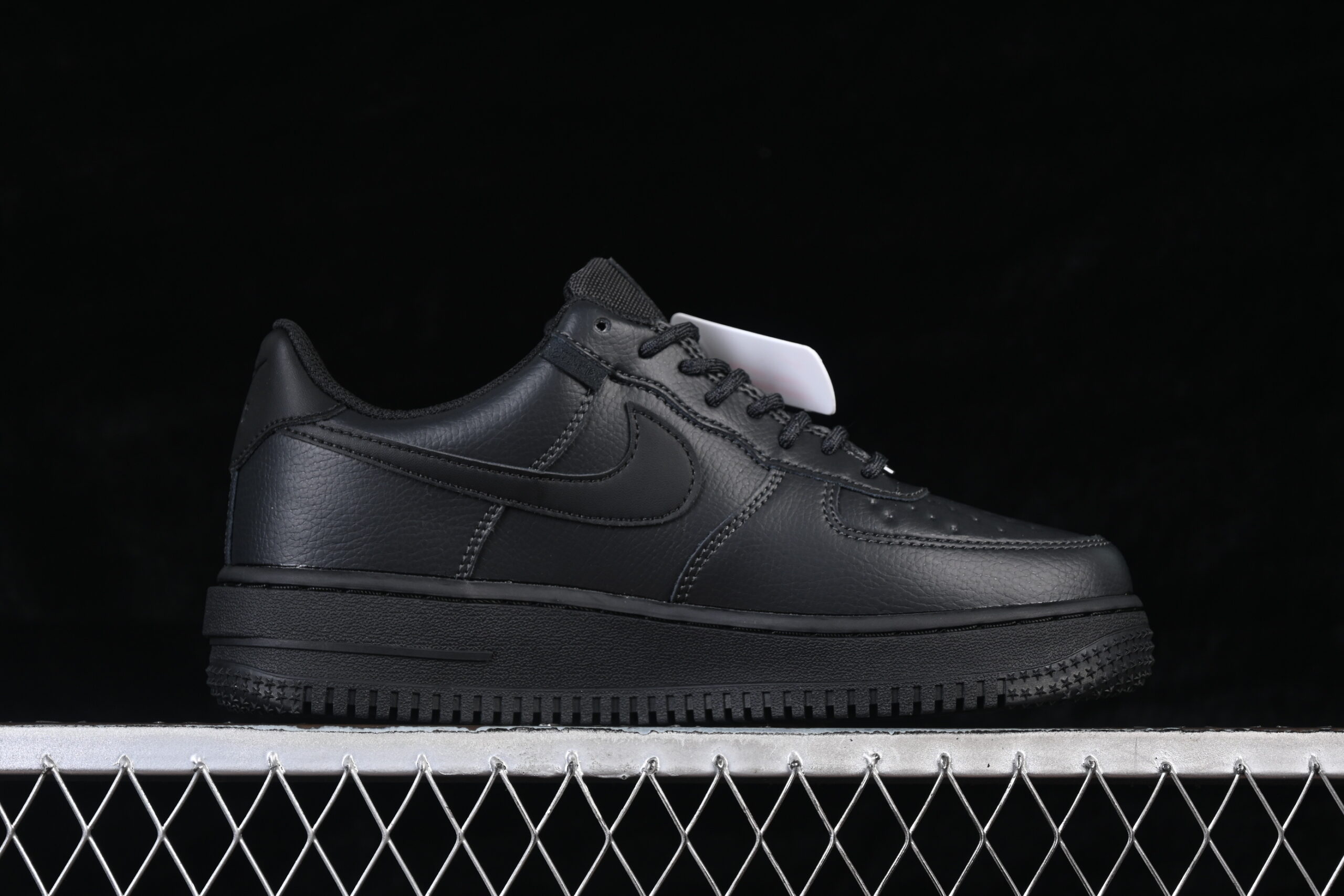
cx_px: 672
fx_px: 2800
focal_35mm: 75
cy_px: 448
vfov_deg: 18.2
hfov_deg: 27.0
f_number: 6.3
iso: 160
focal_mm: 50
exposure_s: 1/60
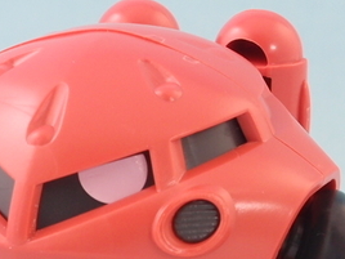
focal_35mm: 194
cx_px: 104
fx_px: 1933
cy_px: 309
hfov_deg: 10.2
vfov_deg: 7.6
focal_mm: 14.05
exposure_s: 1/1.3
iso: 100
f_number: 8
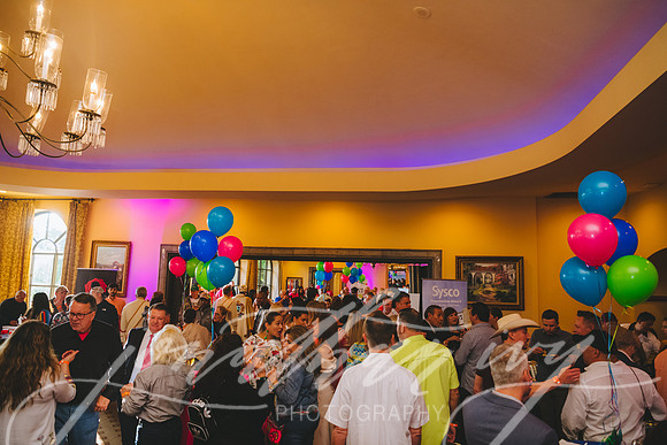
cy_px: 222
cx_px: 334
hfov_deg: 73.7
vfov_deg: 53.2
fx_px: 445
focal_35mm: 24
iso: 2500
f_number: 3.5
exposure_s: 1/160
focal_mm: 24
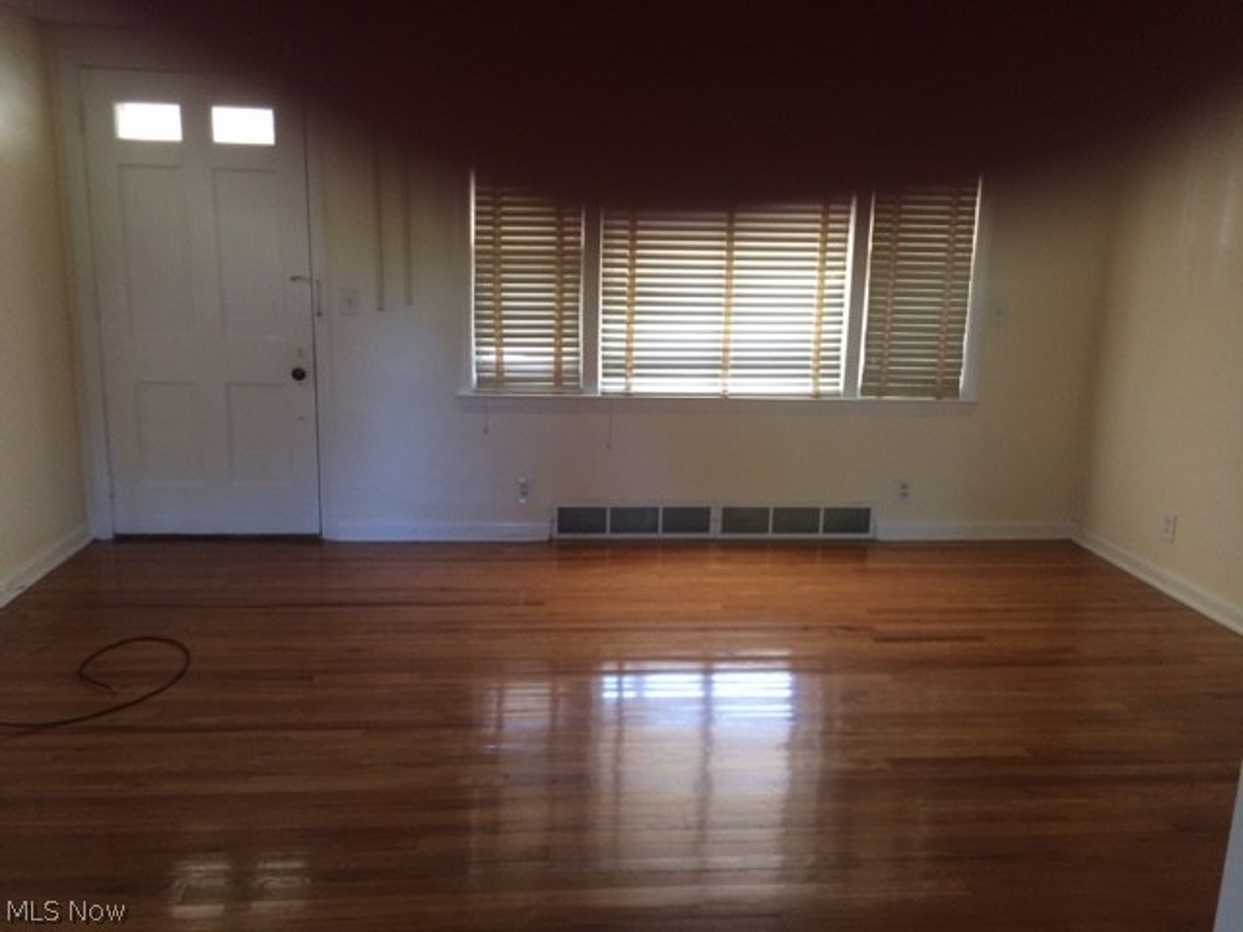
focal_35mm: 29
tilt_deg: -12.8
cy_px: 466
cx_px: 622
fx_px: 1041
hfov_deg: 61.7
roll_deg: +0.0
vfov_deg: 48.2
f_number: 2.2
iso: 160
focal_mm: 4.15
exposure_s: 1/30
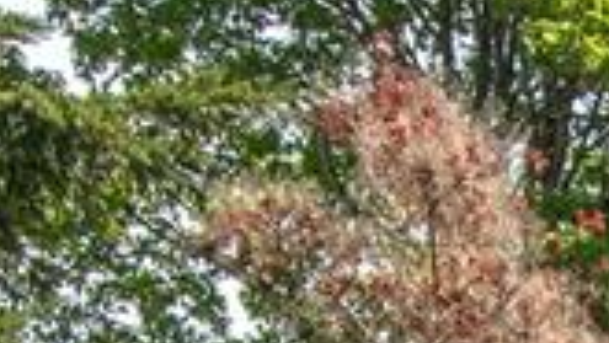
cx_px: 1026
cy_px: 1055
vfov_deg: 8.5
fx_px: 1890
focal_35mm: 117
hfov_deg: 16.1
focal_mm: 12
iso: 250
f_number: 8
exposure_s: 1/500
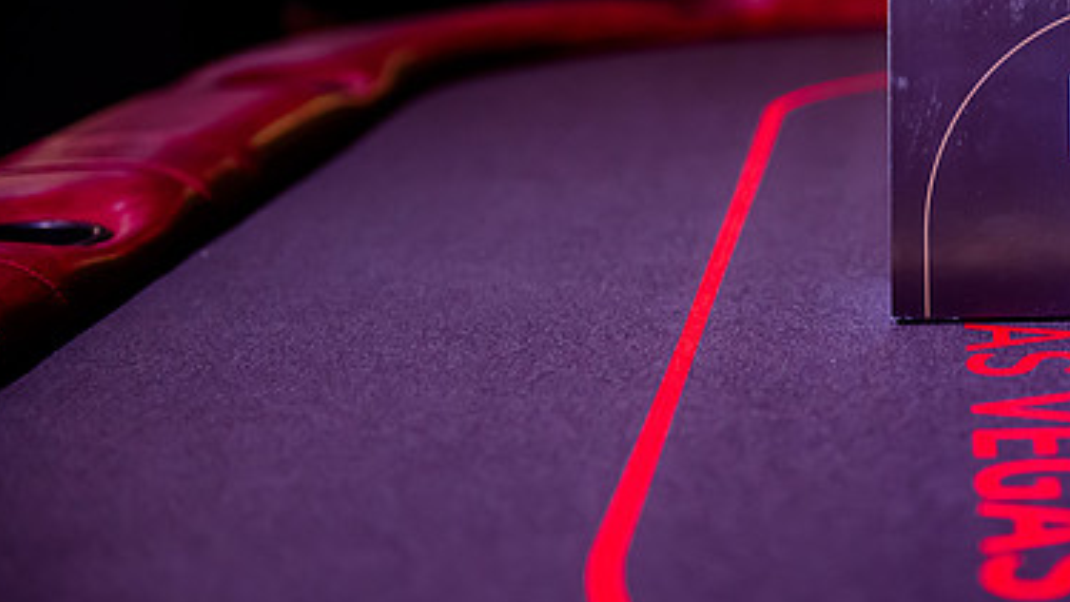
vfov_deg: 12.5
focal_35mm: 96
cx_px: 859
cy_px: 103
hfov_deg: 21.9
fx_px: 2724
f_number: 2.8
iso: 3200
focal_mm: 56
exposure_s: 1/320
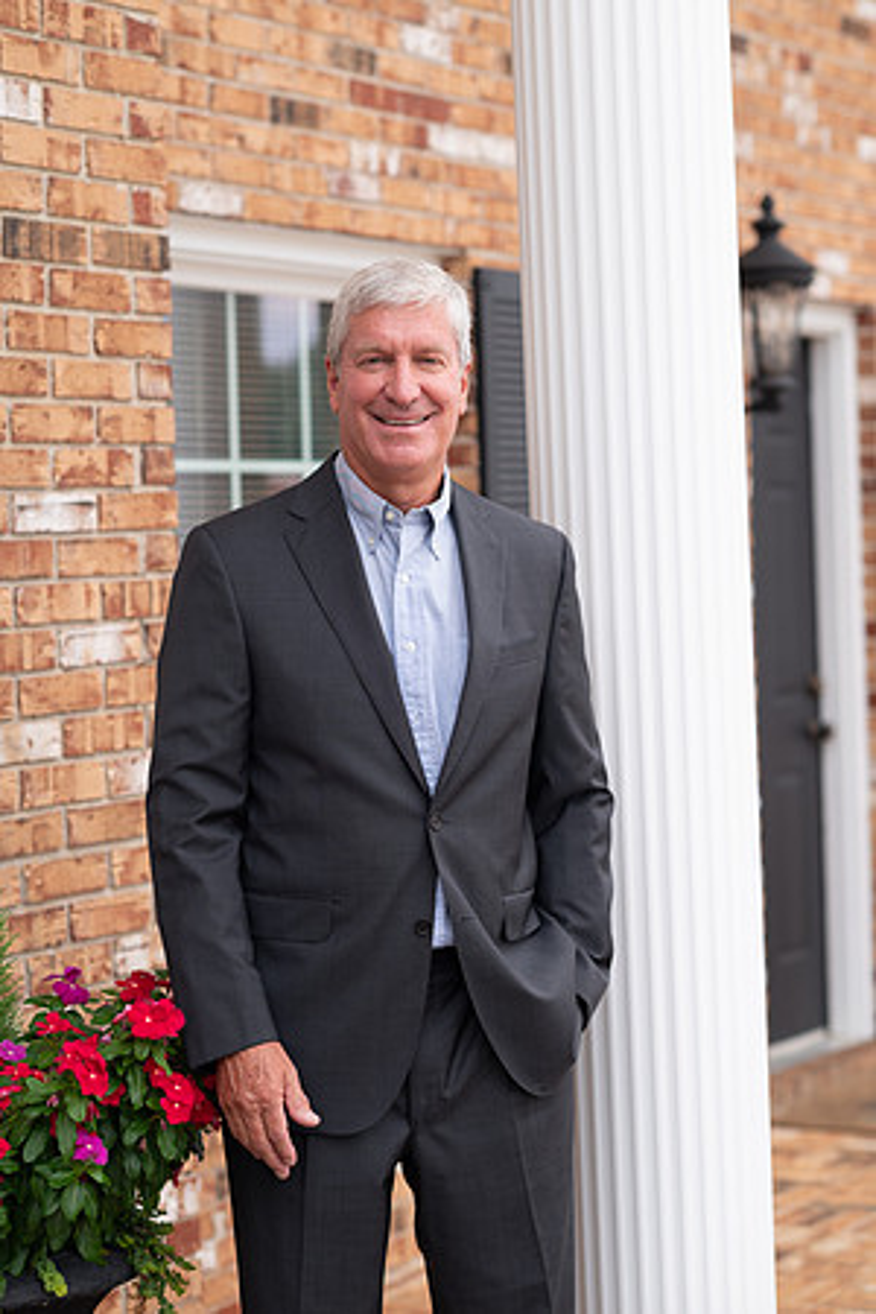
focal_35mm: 85
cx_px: 438
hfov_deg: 16.1
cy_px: 657
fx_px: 3102
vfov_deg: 23.9
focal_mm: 85
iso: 125
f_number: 3.5
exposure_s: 1/500
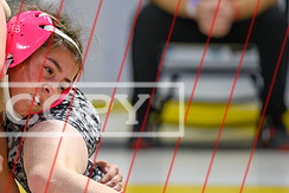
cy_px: 111
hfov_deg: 3.9
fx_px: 4209
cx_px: -65
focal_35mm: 524
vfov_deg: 2.6
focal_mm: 200
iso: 2500
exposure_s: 1/800
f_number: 2.8
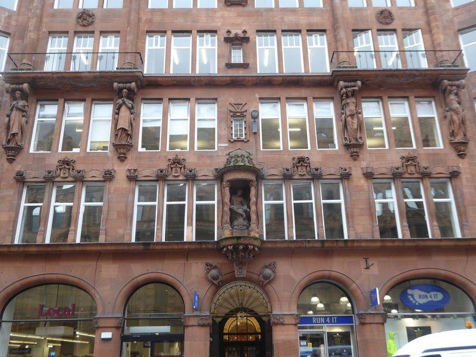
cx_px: 238
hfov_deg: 54.0
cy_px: 178
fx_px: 468
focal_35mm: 34
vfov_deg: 41.8
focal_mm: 5.8
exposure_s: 1/60
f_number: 3.6
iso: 160
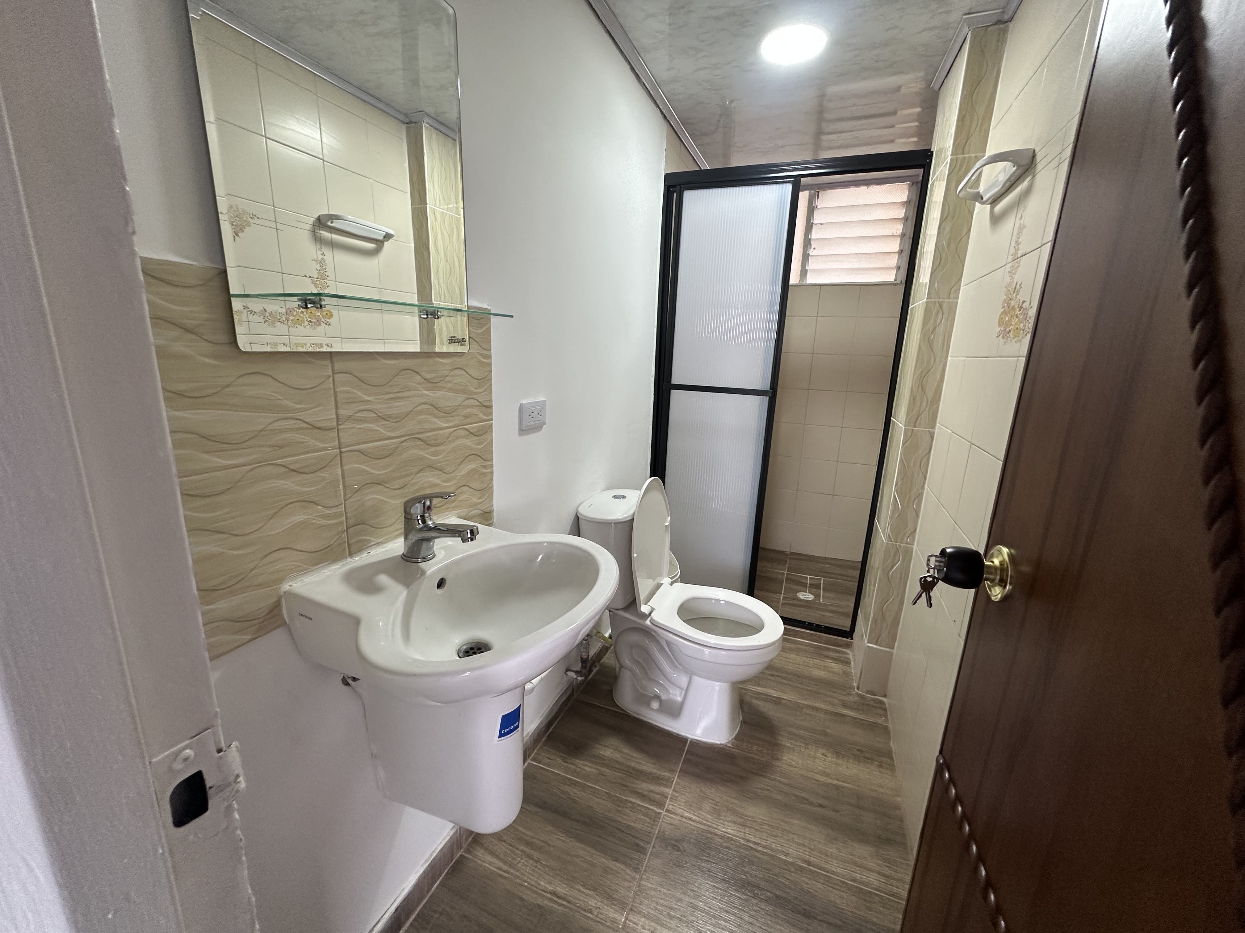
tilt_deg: -12.7
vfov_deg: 85.7
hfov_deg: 102.1
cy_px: 466
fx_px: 504
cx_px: 622
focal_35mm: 14
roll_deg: -2.3
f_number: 2.2
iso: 200
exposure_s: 1/99
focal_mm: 2.22
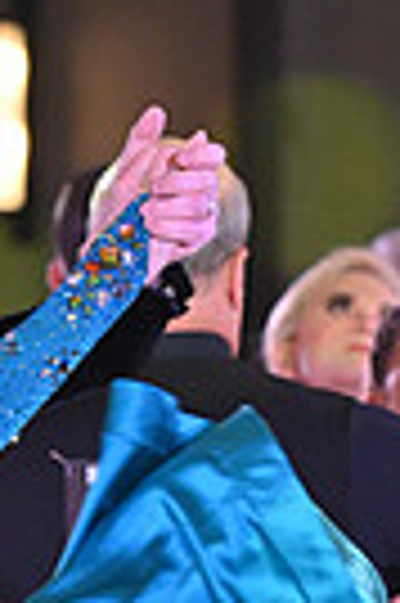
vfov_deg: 3.0
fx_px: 11562
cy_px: 1030
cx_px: -290
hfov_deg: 2.0
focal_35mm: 692
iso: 3200
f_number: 5
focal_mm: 160
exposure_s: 1/320
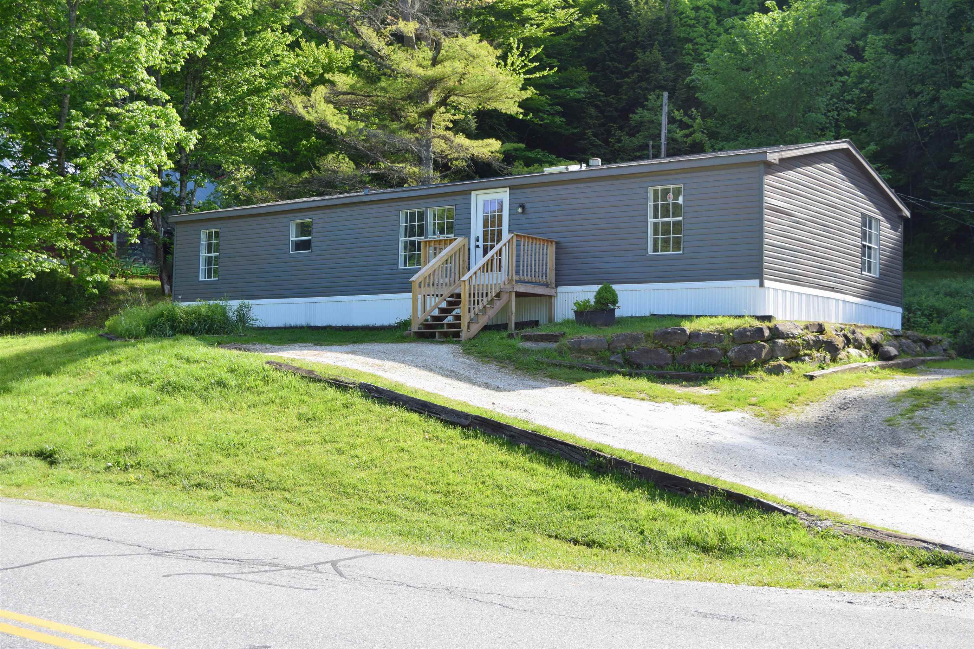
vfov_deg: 30.8
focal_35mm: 44
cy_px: 324
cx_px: 487
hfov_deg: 45.0
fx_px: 1177
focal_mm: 29
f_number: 6.3
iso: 200
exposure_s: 1/320
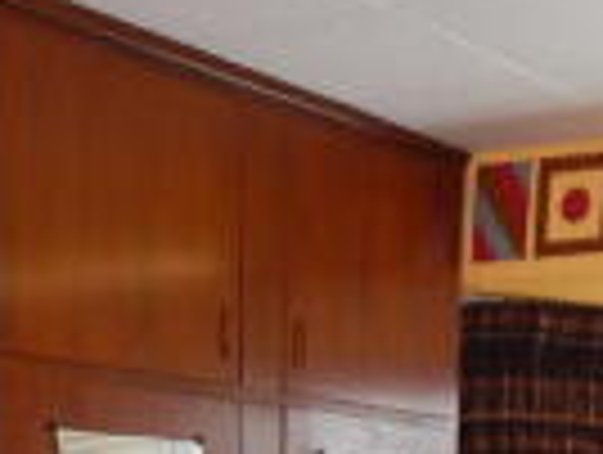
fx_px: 1745
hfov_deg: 19.5
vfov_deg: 12.9
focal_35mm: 100
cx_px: 412
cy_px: 919
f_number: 3
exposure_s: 1/80
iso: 125
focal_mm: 4
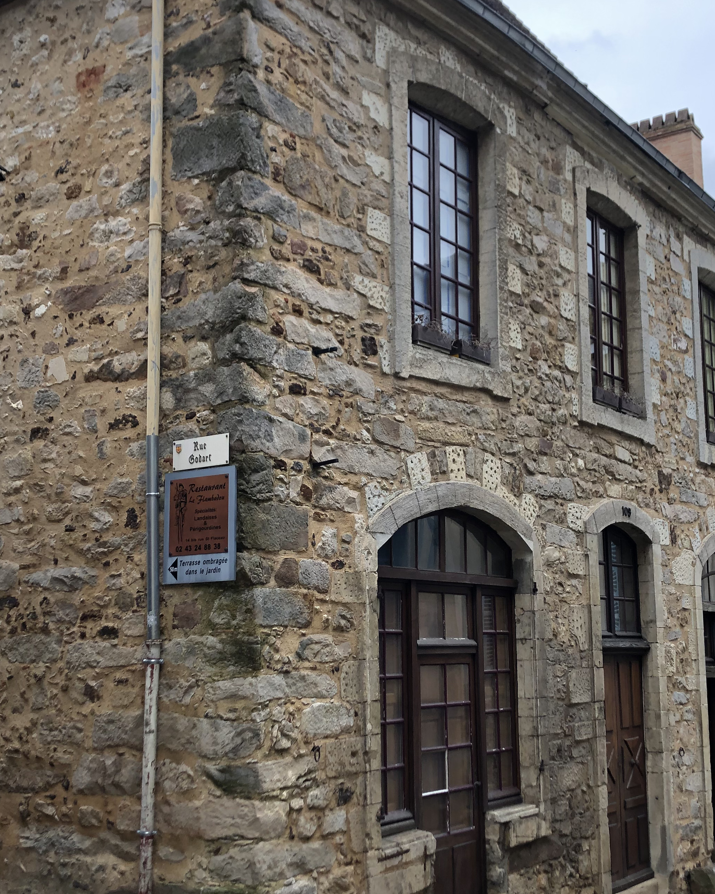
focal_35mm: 43
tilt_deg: +10.2
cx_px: 401
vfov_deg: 42.9
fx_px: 1137
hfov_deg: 34.9
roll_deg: +1.5
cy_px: 465
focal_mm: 4
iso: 20
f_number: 1.8
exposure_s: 1/335
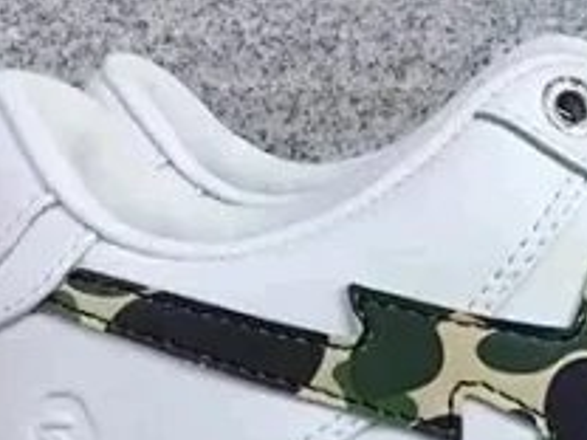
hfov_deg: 16.0
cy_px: 663
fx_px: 2018
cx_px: 672
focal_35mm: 119
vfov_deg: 11.9
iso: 25
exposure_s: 1/734
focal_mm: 3.3
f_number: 2.4
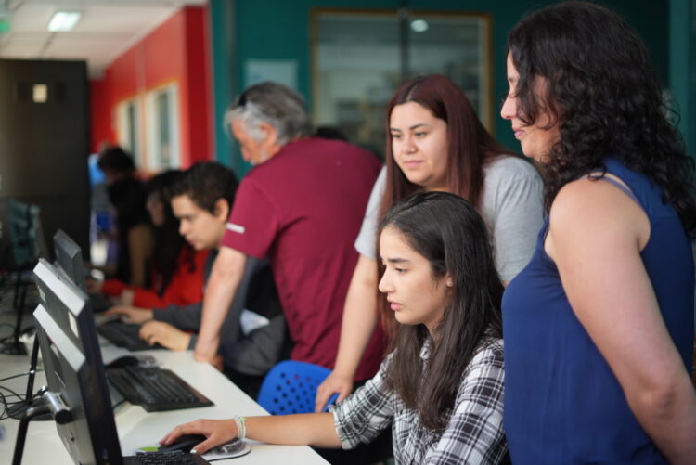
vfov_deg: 27.0
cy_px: 232
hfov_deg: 39.6
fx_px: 967
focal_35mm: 50
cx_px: 348
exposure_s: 1/400
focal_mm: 50
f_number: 1.8
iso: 500
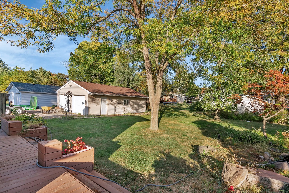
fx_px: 128
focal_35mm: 16
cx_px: 144
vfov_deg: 73.8
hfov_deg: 96.7
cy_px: 96
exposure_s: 1/640
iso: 800
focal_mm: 16
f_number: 10
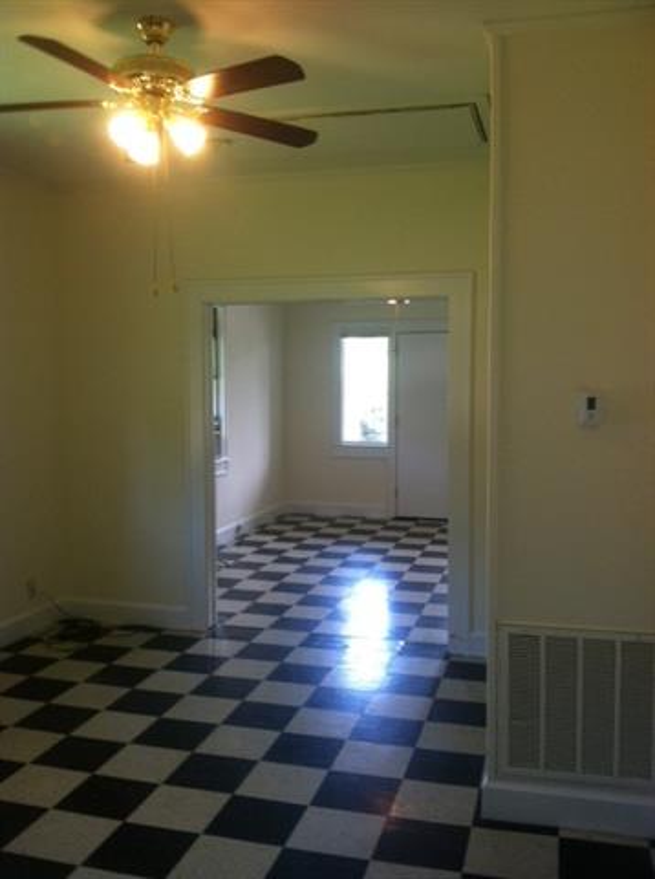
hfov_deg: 40.6
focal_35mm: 35
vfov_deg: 52.7
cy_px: 440
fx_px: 886
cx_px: 328
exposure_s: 1/19
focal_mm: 3.85
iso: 80
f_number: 2.8
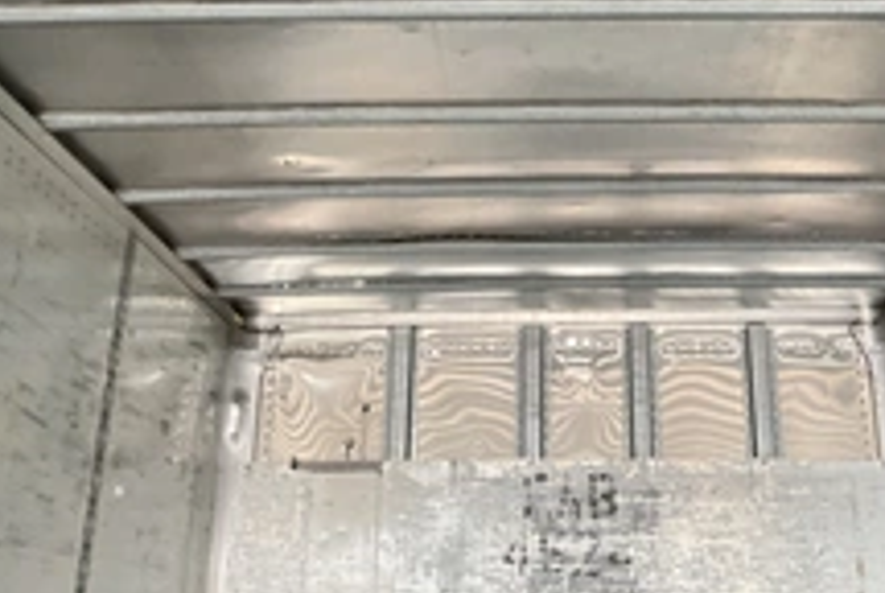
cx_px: 547
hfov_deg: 35.4
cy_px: 8
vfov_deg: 23.3
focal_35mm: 56
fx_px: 1379
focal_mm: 3
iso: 200
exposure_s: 1/60
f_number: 1.8
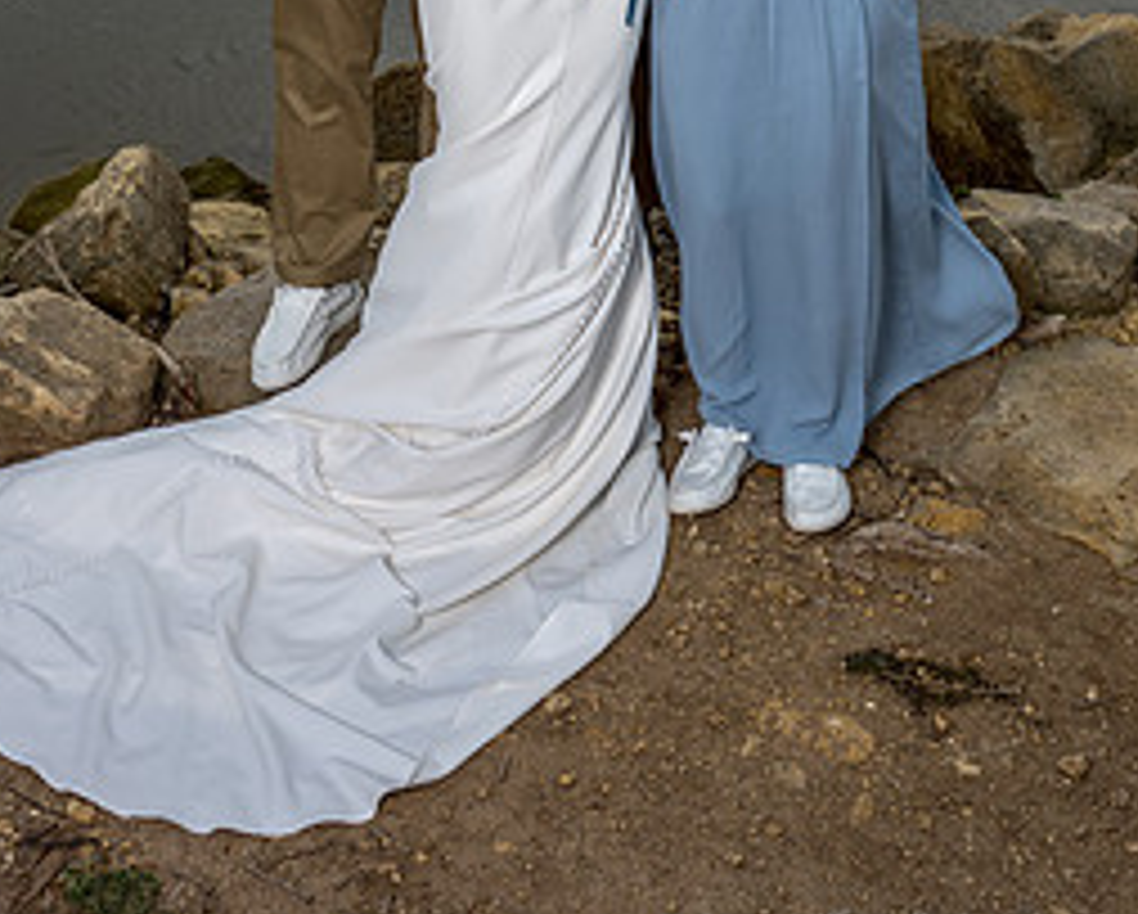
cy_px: -54
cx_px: 531
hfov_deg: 45.7
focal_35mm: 40
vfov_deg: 33.3
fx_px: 1349
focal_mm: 24
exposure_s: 1/250
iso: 100
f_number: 7.1
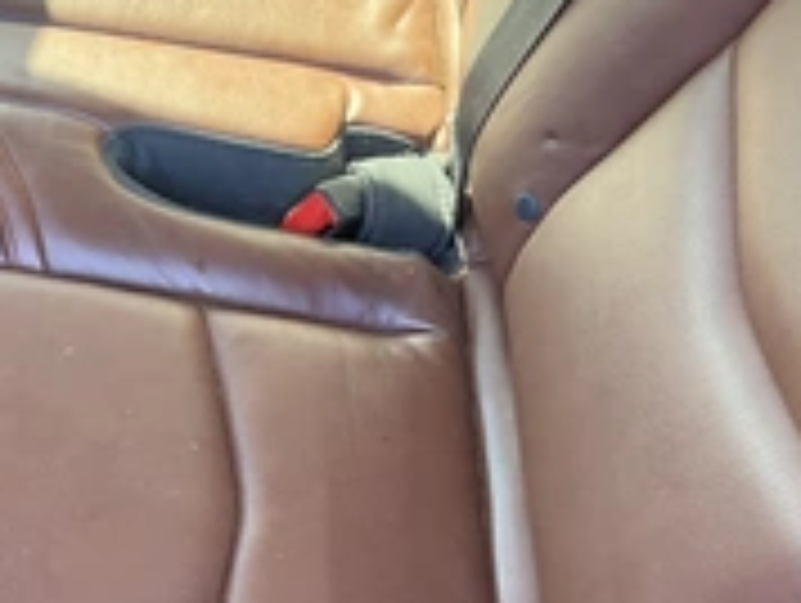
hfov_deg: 27.7
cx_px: -36
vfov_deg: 22.5
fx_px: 1506
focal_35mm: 65
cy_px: 428
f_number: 1.8
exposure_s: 1/60
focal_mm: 3
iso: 125
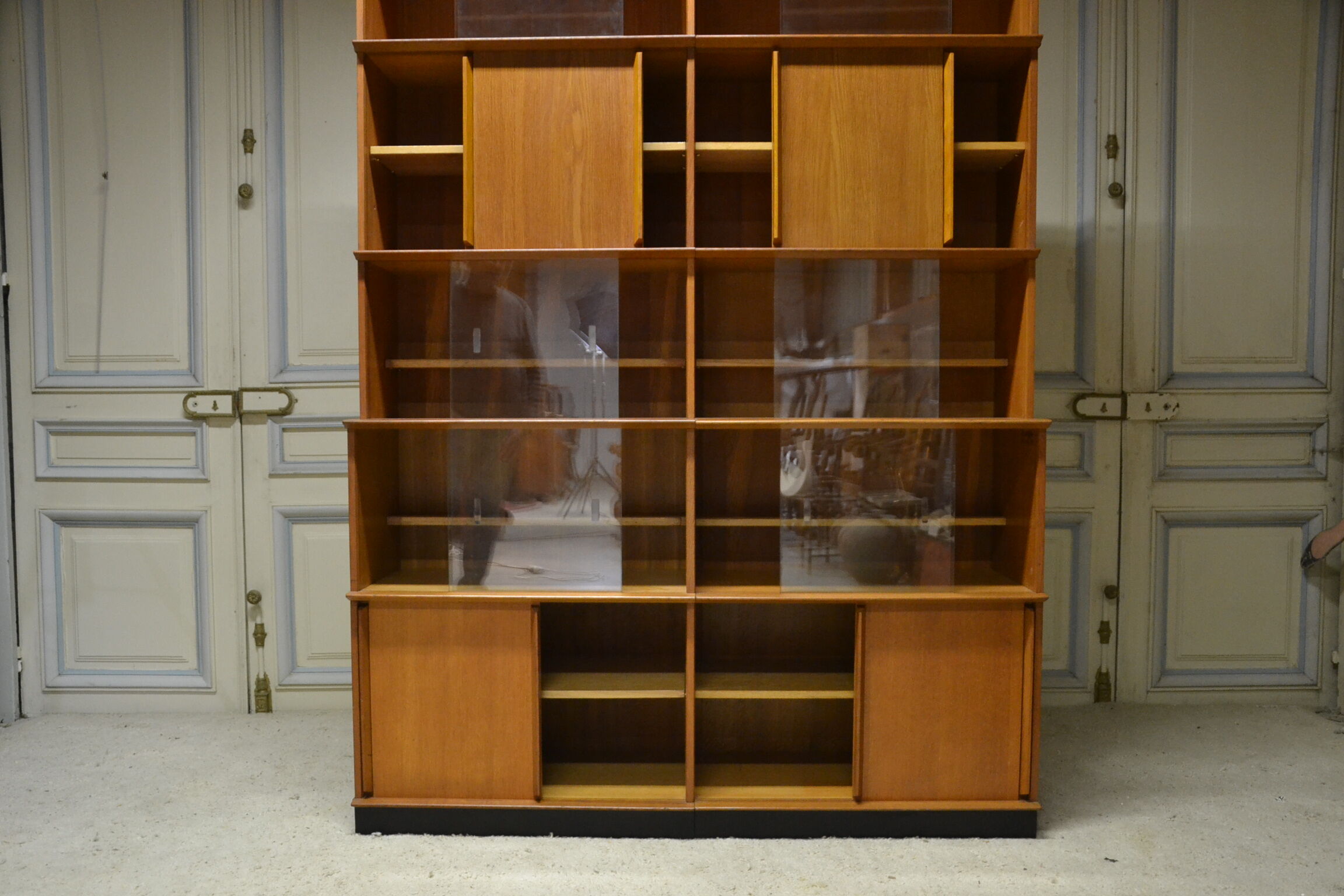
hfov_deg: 59.5
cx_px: 672
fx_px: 1176
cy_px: 448
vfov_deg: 41.7
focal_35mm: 32
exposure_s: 1/60
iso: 2000
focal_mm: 21
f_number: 3.8
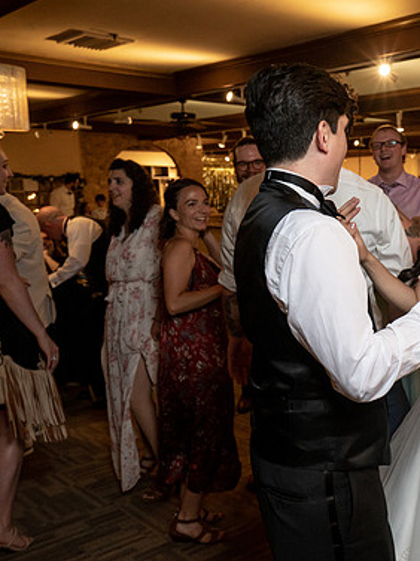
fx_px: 696
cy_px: 274
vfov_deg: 43.8
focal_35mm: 43
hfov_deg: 31.9
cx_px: 381
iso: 2000
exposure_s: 1/200
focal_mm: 29
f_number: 5.6
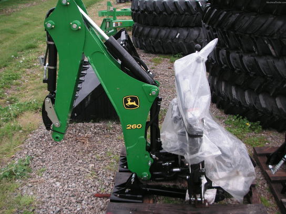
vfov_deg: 37.7
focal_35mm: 38
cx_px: 143
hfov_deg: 49.0
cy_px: 107
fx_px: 314
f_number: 3.3
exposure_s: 1/45
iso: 64
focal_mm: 6.3
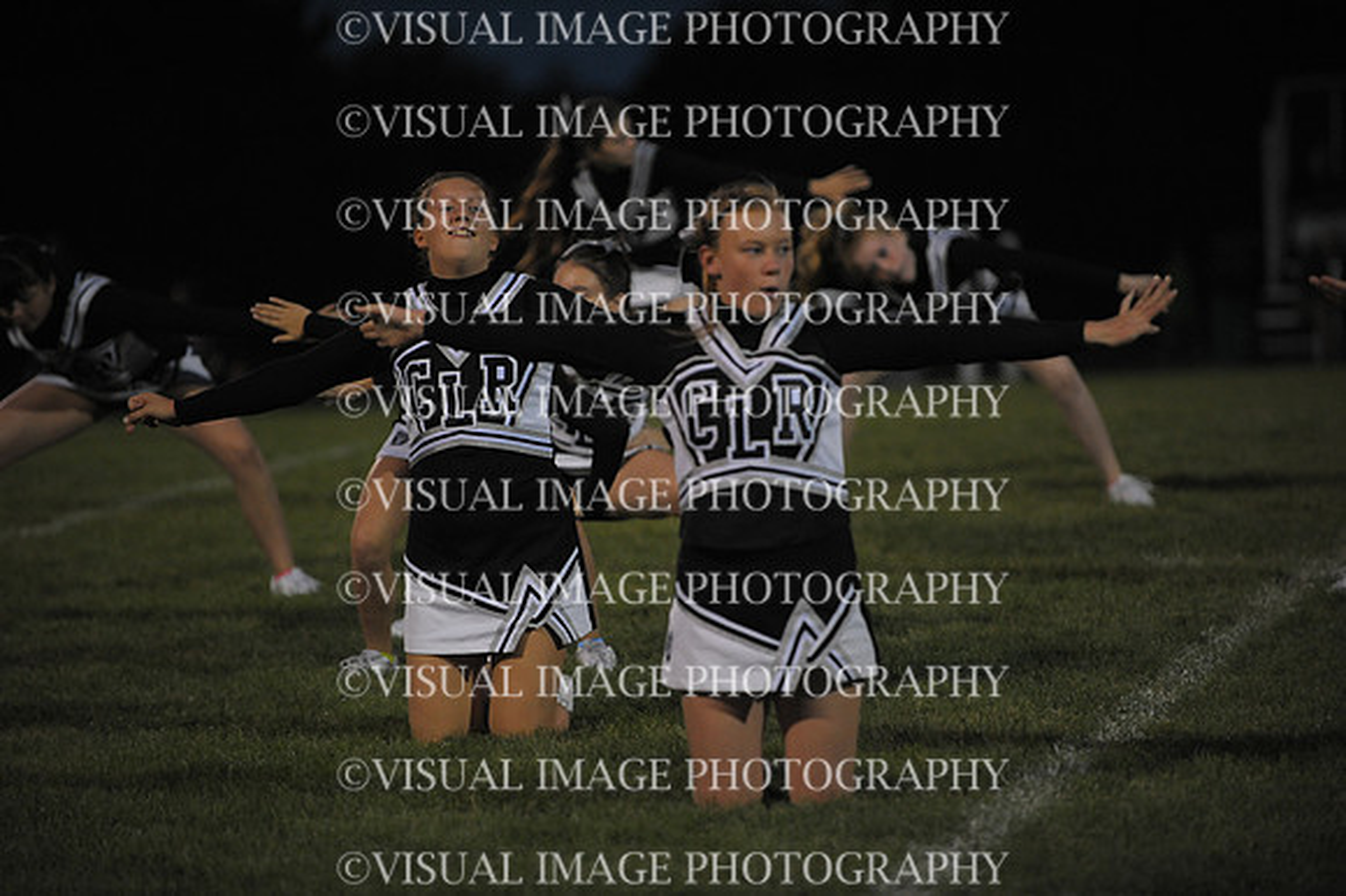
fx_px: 7473
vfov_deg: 6.9
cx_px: 673
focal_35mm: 200
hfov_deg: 10.3
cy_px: 448
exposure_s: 1/800
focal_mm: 200
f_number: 2.8
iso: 3200
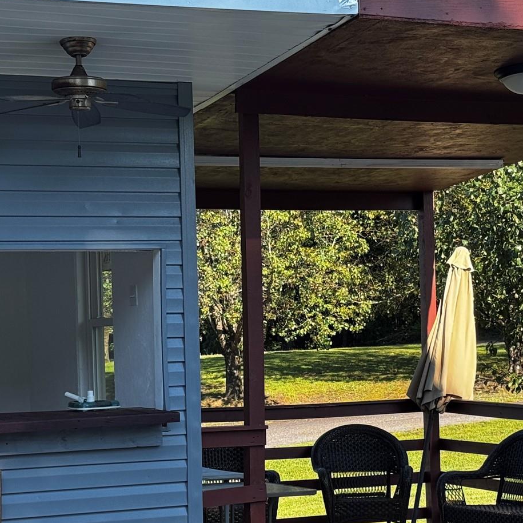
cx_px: 280
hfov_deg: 18.3
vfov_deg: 18.2
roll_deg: +2.3
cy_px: 378
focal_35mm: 95
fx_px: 1624
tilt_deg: -1.1
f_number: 1.78
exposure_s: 1/865
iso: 64
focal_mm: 6.76
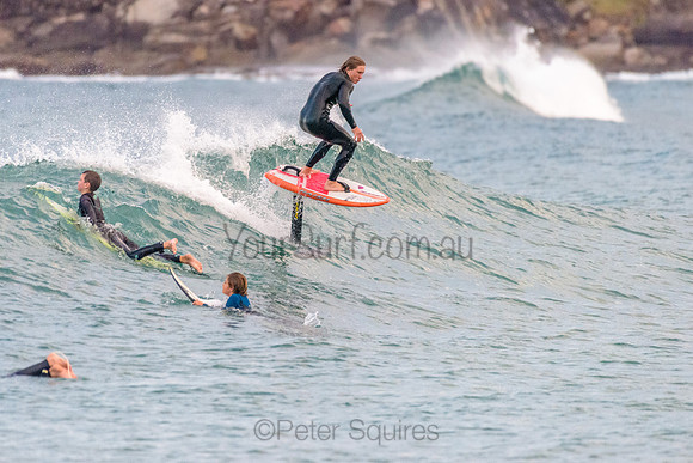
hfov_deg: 3.4
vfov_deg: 2.2
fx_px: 11797
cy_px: 191
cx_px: 325
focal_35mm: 613
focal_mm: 500
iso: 2500
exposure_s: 1/2000
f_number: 5.6
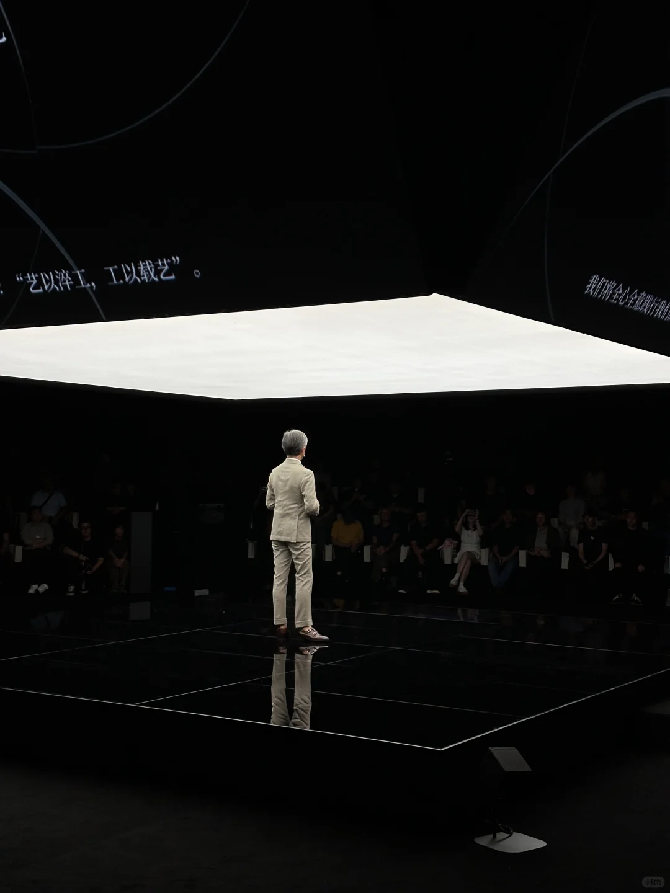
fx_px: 1239
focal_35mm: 48
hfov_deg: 30.3
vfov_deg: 39.7
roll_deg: -1.0
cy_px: 446
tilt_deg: +1.9
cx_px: 335
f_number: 1.78
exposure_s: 1/121
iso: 50
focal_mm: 6.86
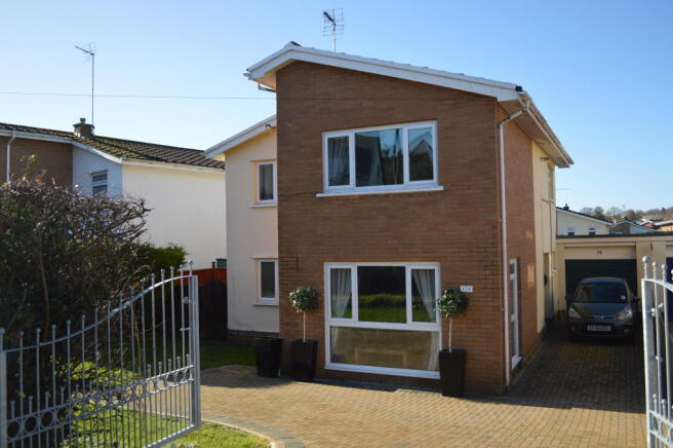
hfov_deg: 62.0
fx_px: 560
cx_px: 336
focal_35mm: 30
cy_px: 224
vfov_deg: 43.5
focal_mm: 20
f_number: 3.8
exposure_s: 1/500
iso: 100
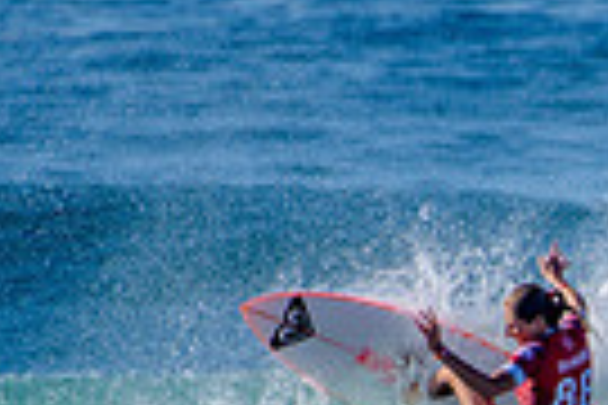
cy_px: 578
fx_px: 36224
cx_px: 712
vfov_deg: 0.6
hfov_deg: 1.0
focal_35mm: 2145
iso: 110
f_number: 5.6
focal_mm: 500
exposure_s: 1/1600
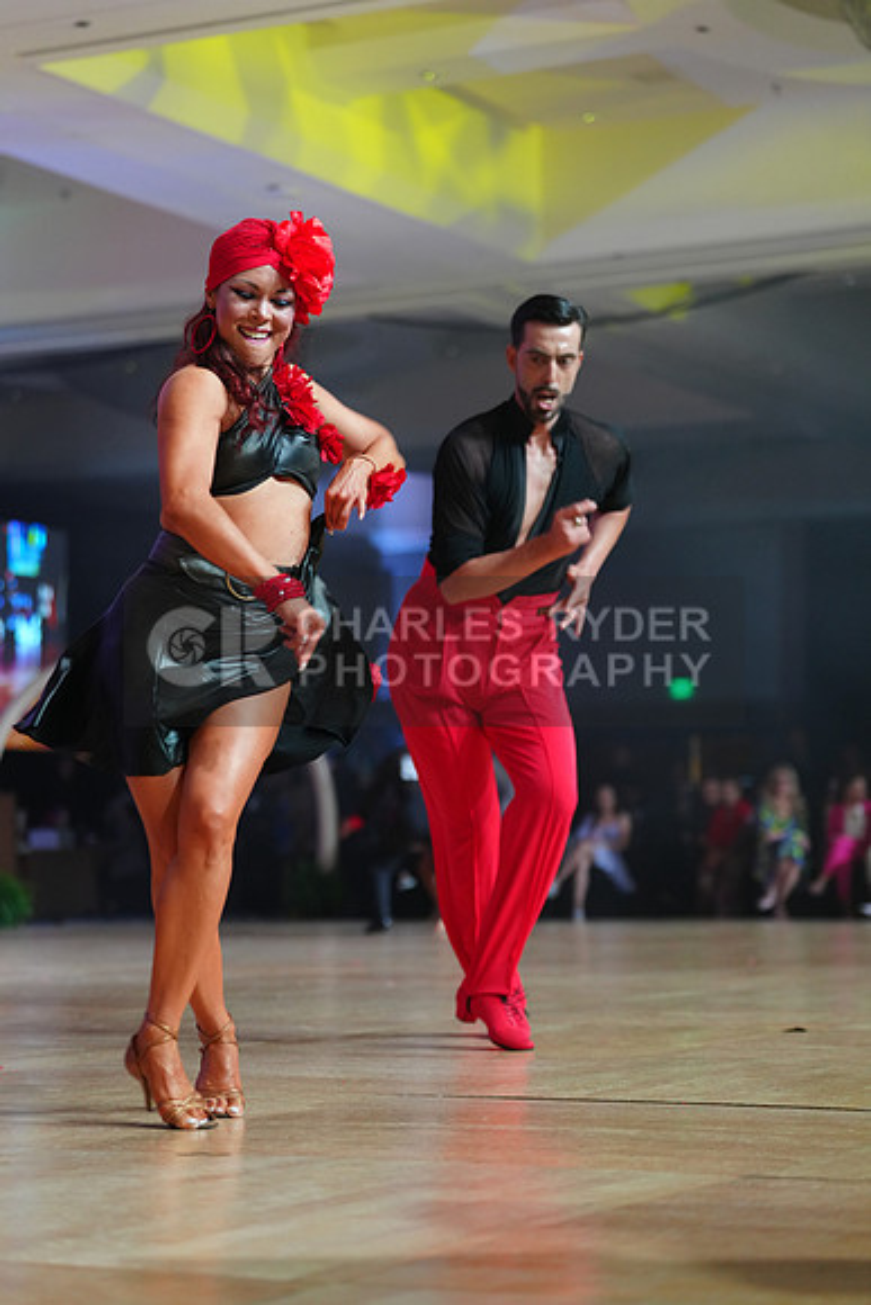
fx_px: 2865
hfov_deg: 17.3
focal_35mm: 79
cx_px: 436
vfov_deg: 25.7
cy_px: 652
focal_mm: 79
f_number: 2.8
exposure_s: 1/250
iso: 2000
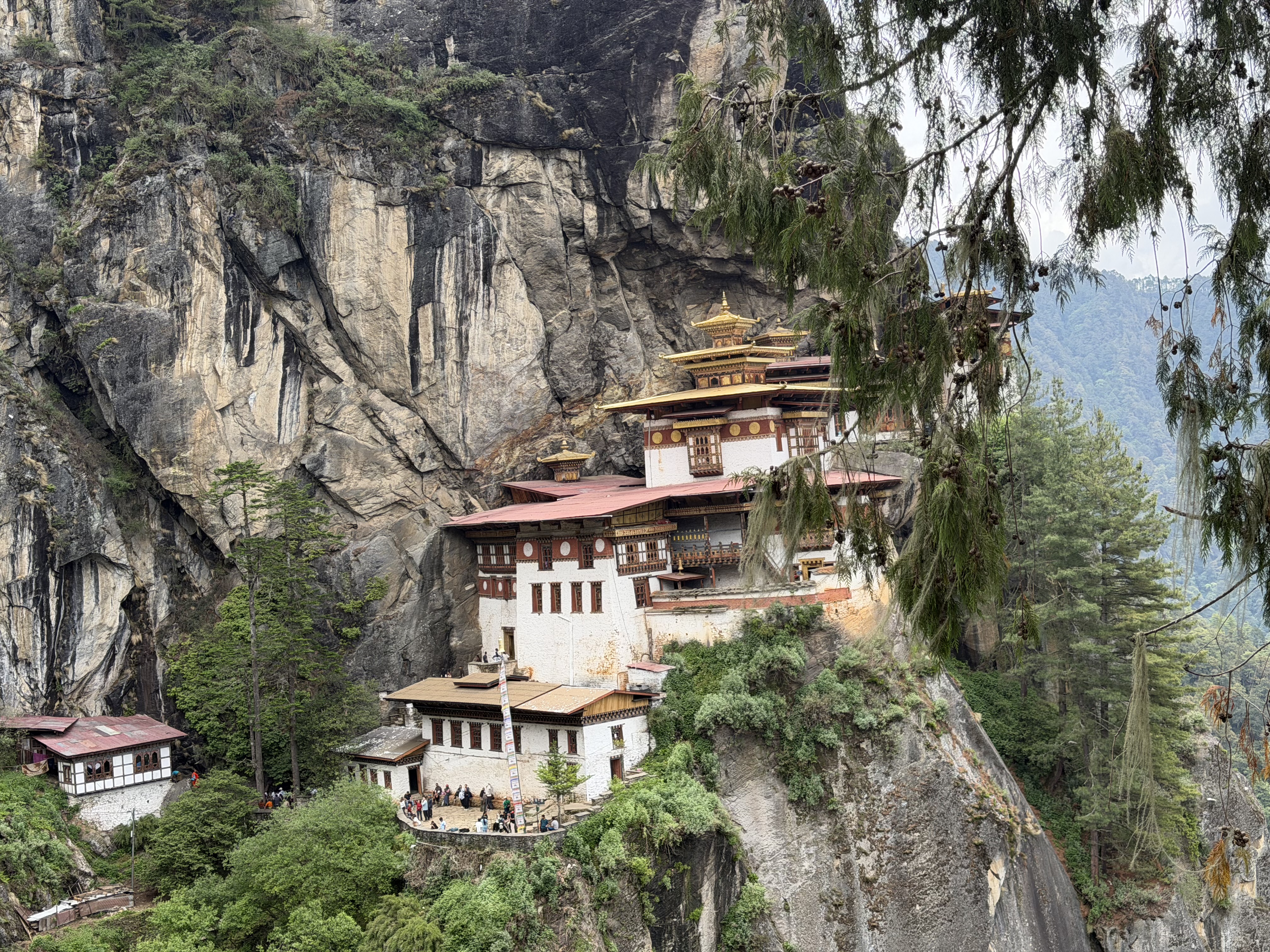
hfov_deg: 39.7
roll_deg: +5.1
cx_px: 635
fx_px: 1761
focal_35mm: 48
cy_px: 476
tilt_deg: -0.4
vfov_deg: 30.3
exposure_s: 1/1377
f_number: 1.78
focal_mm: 6.76
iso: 80
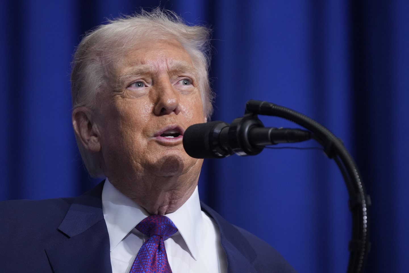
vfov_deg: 4.6
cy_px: 136
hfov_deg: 6.9
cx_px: 204
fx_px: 3408
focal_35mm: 300
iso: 1000
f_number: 2.8
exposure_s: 1/500
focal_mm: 200
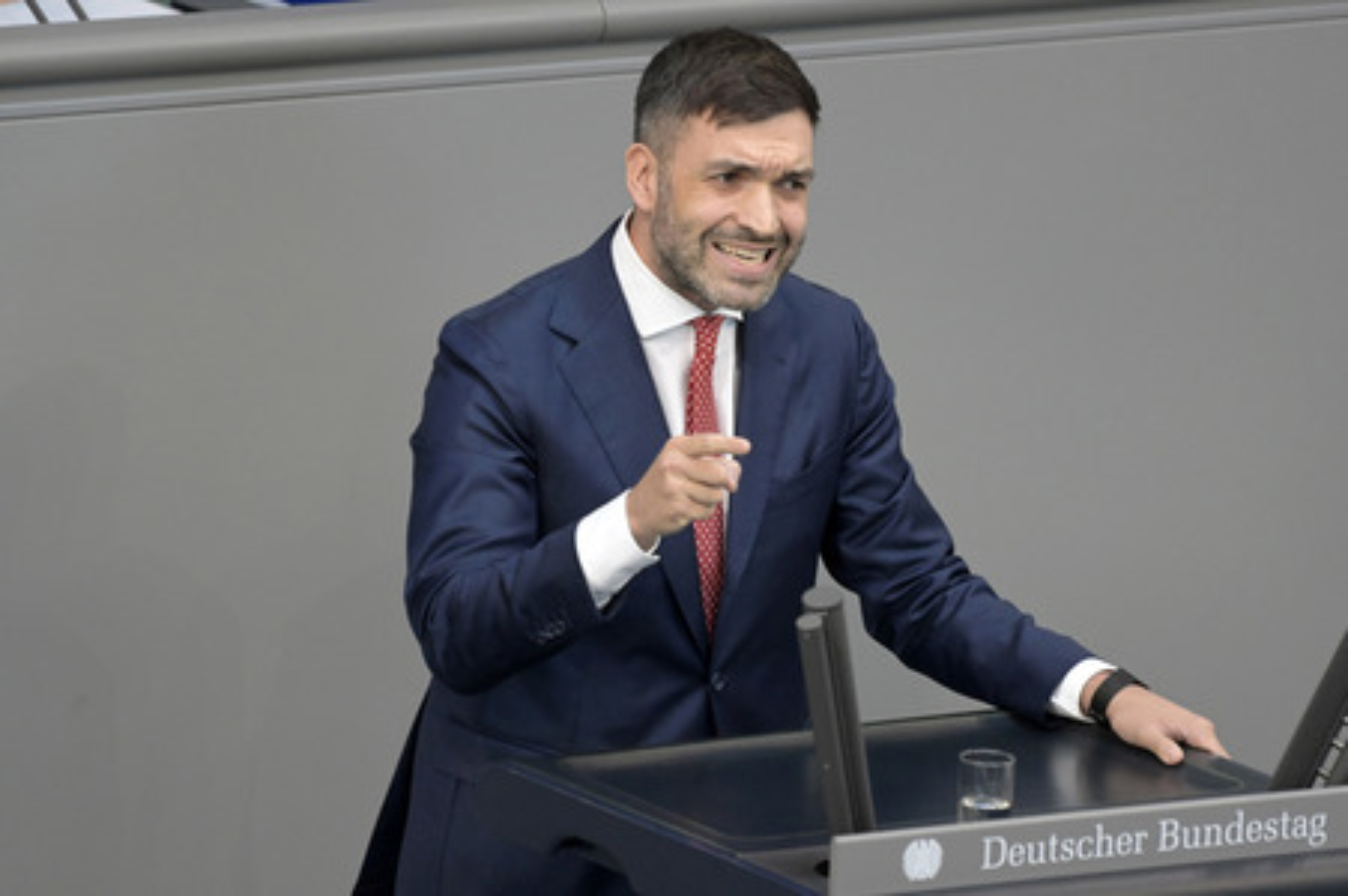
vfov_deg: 3.5
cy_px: 448
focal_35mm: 390
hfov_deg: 5.3
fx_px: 14592
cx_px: 674
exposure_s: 1/400
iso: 8000
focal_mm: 390
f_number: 5.6
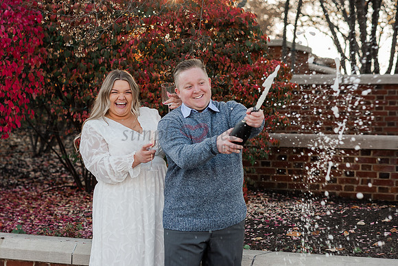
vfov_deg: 13.9
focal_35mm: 99
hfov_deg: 20.7
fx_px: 1089
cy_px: 112
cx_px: 167
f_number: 3.5
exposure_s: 1/320
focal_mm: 85
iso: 400
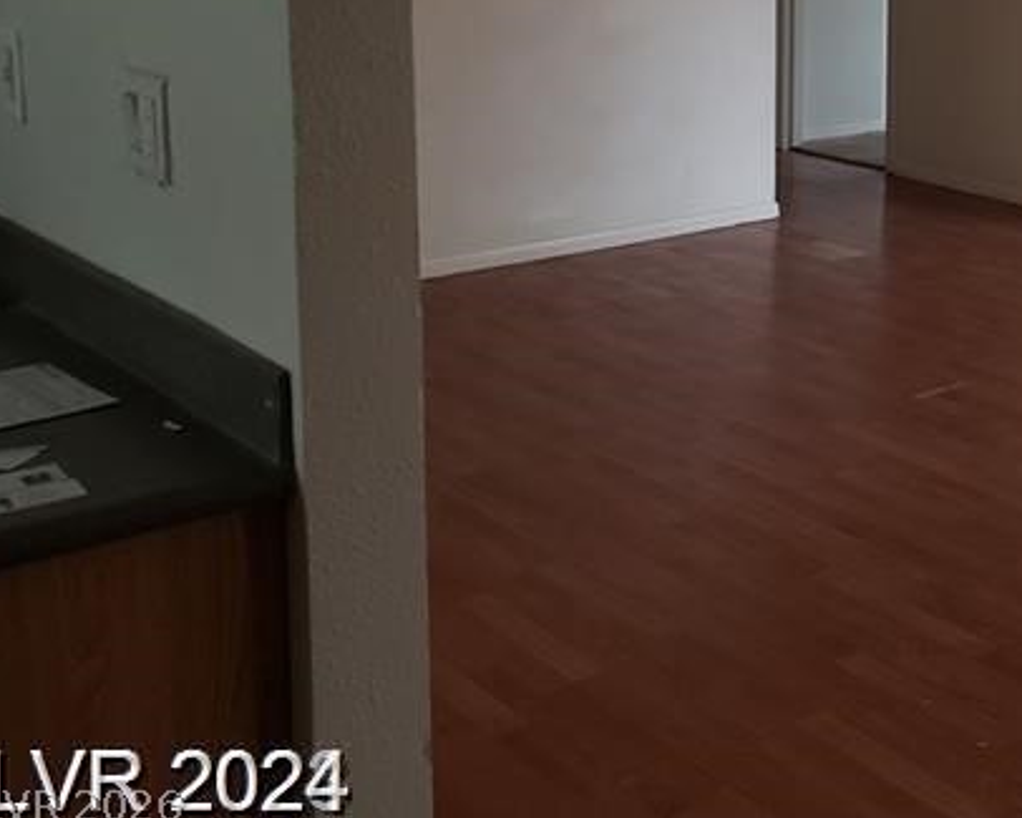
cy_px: 86
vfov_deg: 29.1
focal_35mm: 50
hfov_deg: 34.6
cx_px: 977
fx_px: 1513
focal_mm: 4.3
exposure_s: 1/40
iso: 250
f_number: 1.5
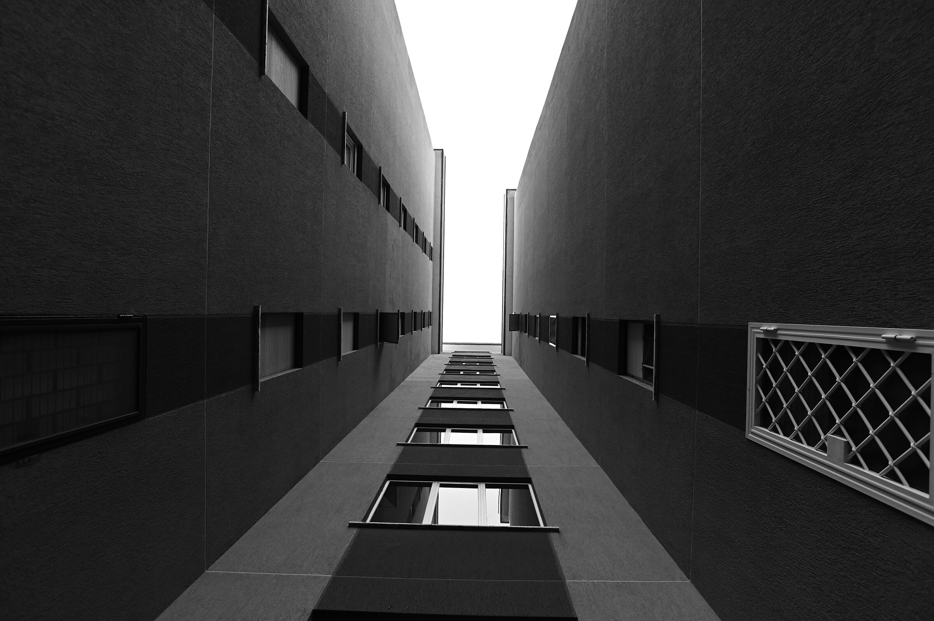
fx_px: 493
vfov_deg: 64.5
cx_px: 467
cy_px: 310
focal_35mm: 19
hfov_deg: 86.9
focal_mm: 19
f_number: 4.5
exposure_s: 1/60
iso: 250
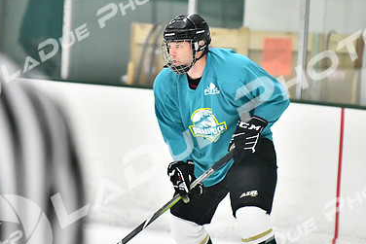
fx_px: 4475
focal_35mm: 440
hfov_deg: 4.7
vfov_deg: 3.1
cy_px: 139
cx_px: 181
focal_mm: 190
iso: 6400
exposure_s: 1/1250
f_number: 2.8
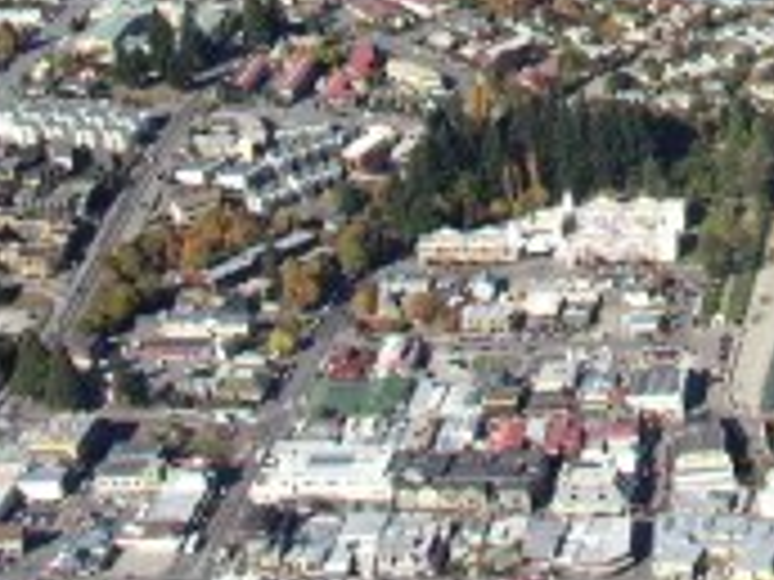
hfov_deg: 14.5
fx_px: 2884
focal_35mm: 129
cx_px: 1069
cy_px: -292
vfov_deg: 11.0
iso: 50
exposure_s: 1/750
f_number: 2.8
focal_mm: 6
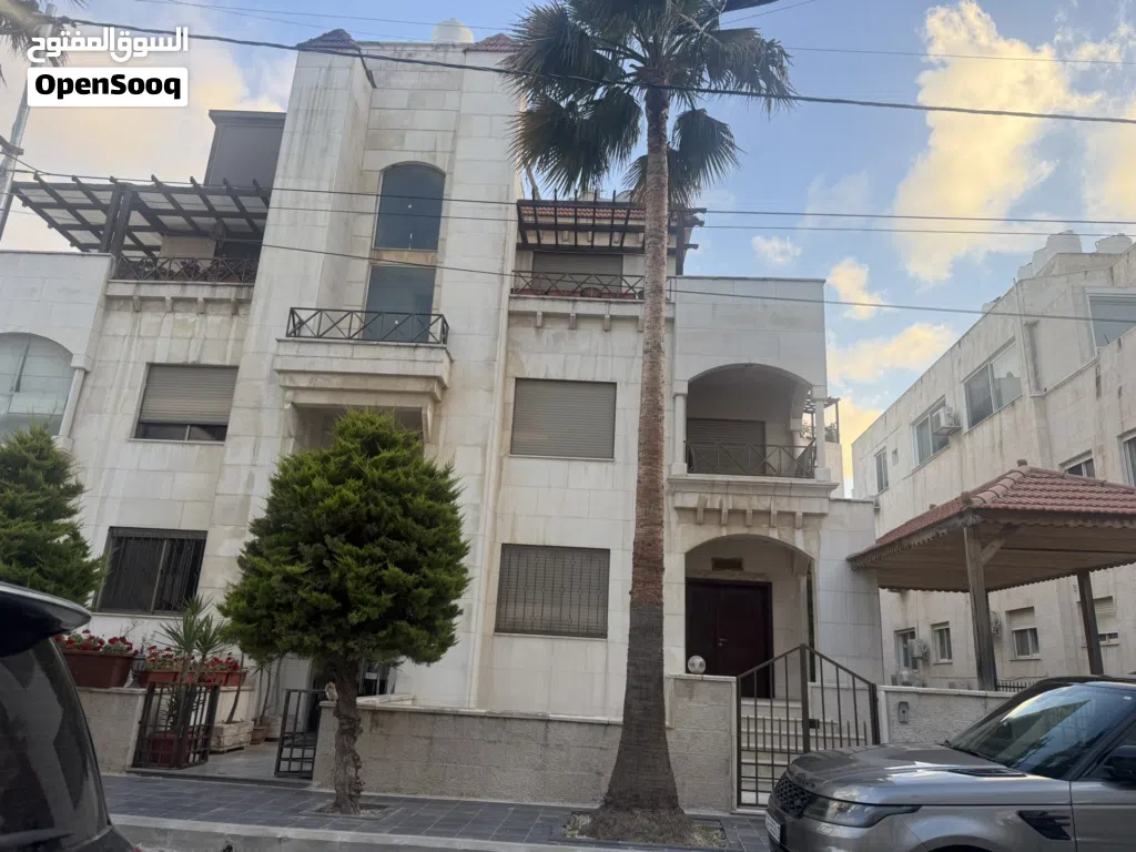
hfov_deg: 71.6
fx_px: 788
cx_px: 568
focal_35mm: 24
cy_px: 426
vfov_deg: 56.8
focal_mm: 6.76
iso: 100
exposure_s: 1/440
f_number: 1.78
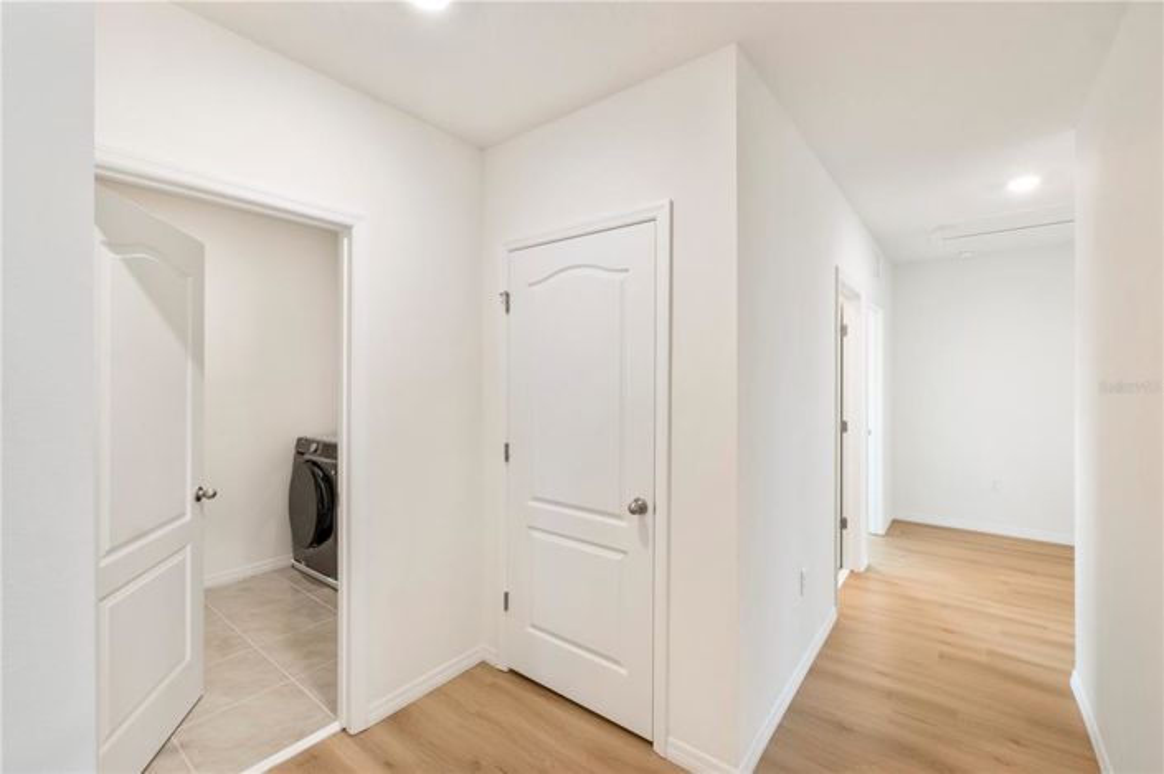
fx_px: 485
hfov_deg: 100.4
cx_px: 582
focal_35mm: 15
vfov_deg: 77.2
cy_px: 387
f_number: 13
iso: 160
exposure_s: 1/2
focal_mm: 10
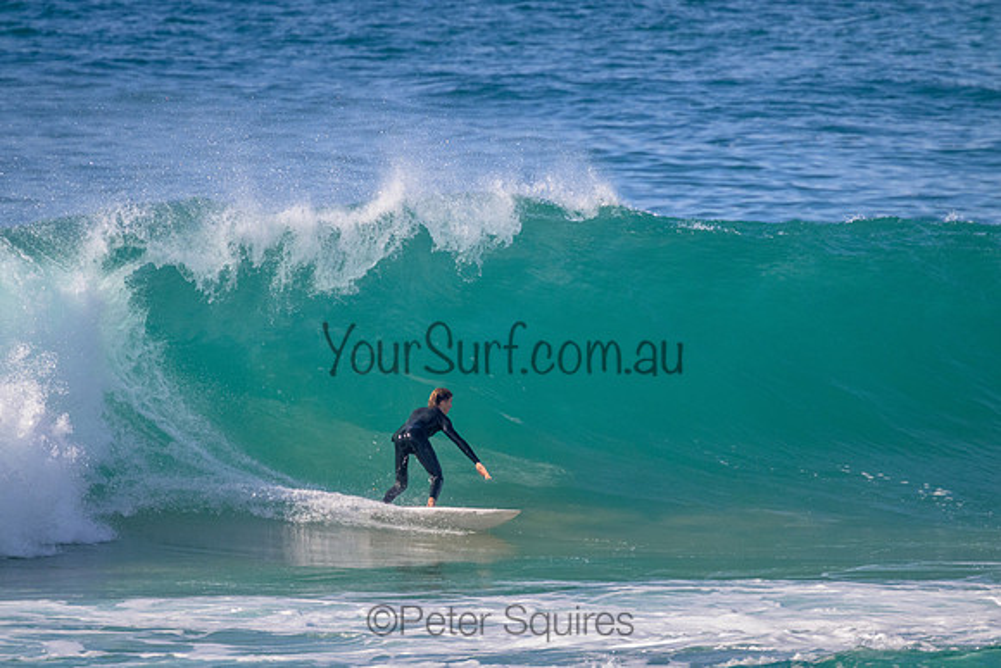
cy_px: 334
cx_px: 500
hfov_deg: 2.6
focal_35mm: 800
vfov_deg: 1.7
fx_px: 22249
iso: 2000
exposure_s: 1/2000
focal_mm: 800
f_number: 11
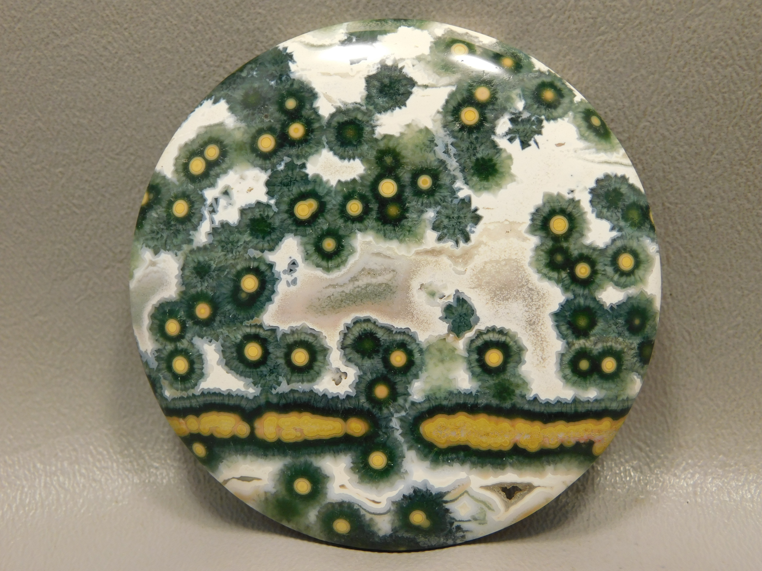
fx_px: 991
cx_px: 381
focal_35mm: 45
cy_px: 286
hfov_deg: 42.1
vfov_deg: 32.2
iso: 125
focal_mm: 8
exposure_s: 1/40
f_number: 3.7
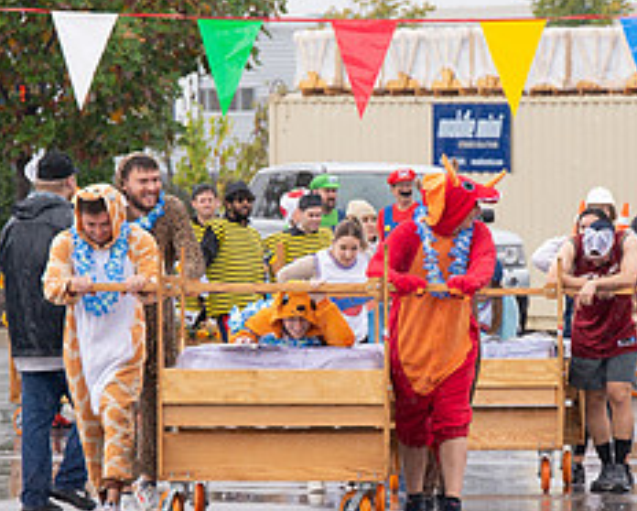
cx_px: 395
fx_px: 10661
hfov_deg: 3.4
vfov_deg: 2.7
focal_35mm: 565
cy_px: 398
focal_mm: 200
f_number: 7.1
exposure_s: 1/400
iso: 800
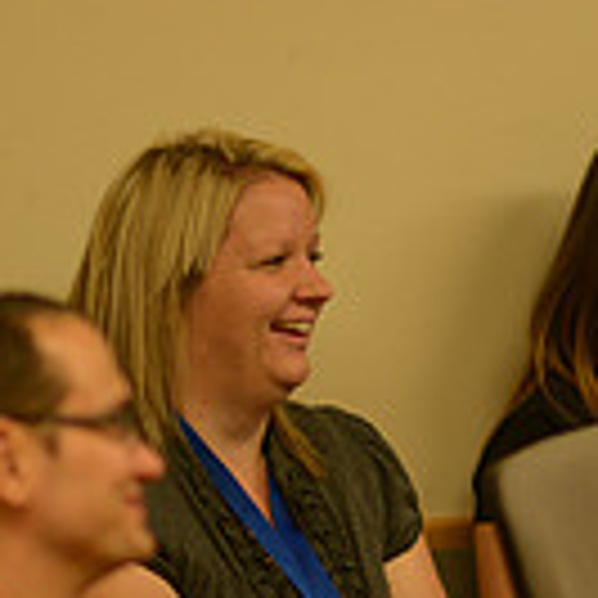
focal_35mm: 314
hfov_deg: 5.6
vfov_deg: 5.6
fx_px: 6137
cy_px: 695
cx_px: 477
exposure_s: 1/200
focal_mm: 85
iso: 400
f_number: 1.4
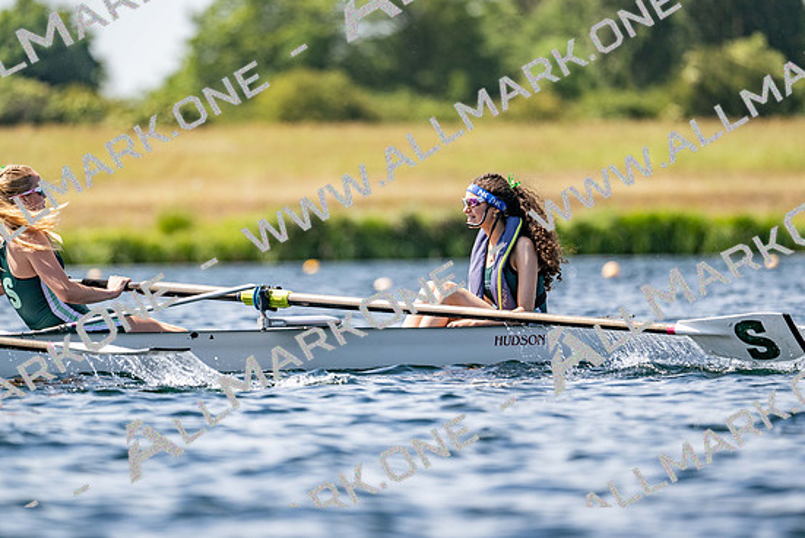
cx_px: 422
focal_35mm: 421
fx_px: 9419
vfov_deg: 3.3
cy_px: 257
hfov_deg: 4.9
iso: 250
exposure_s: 1/2500
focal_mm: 400
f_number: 4.5
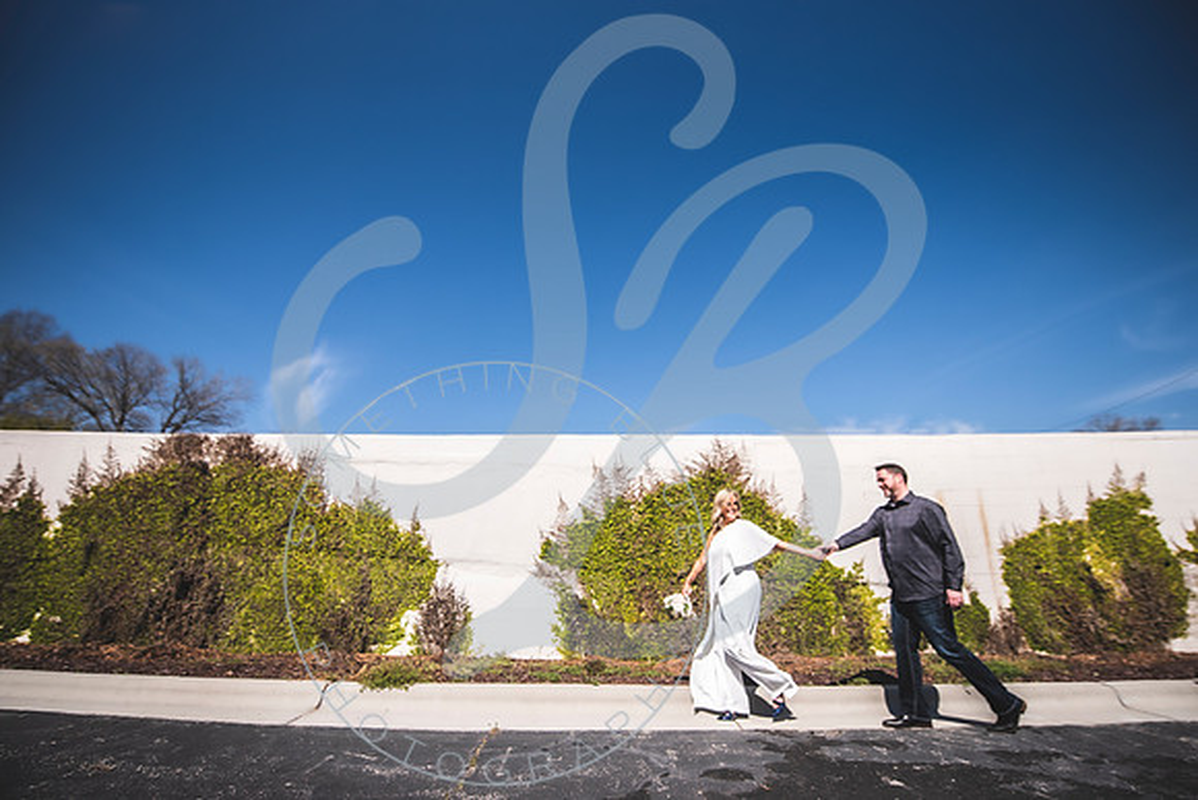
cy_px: 427
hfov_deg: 100.5
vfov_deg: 77.4
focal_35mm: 15
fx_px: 498
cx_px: 598
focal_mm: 14
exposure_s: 1/3200
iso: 100
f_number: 2.8
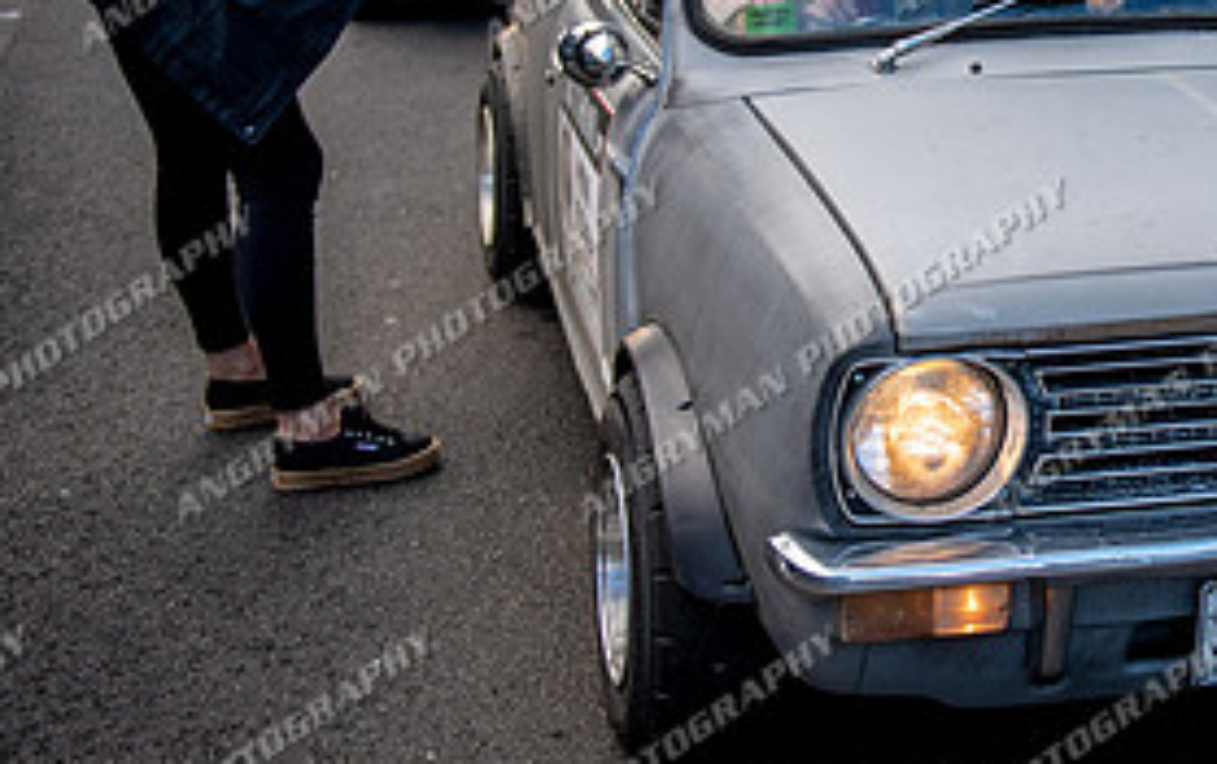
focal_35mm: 72
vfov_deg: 18.0
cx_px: 1108
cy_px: 138
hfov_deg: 27.5
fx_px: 2390
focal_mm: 34
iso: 100
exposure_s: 1/500
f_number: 2.8
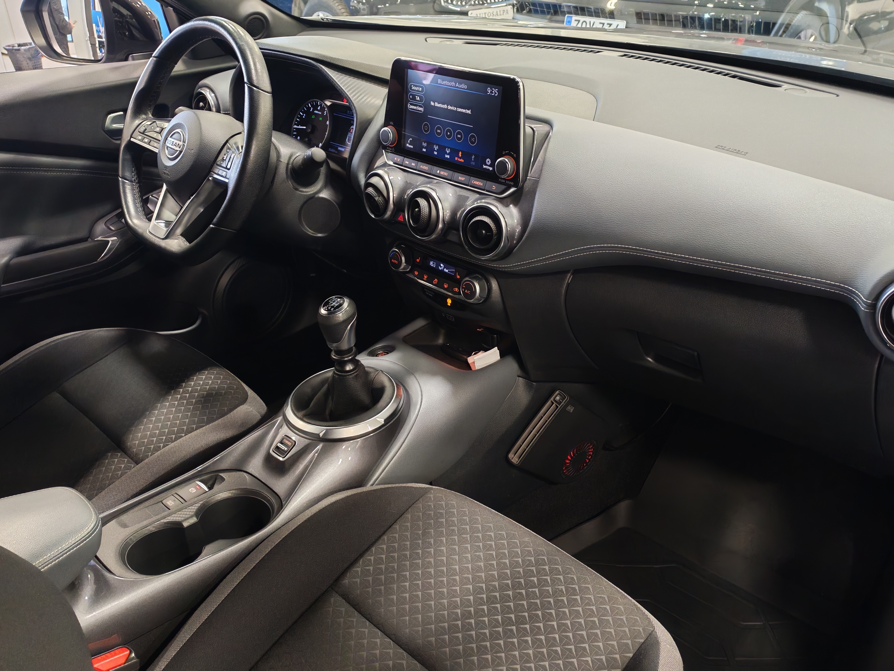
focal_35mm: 31
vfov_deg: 45.4
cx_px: 447
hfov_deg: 58.4
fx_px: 801
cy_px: 336
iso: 1672
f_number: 1.9
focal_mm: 6.12
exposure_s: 1/50
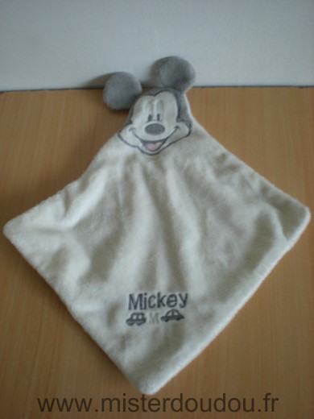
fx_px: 460
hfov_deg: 37.7
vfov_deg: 49.0
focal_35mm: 38
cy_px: 210
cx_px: 157
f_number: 3.1
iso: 200
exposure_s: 1/12.1
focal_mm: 6.3
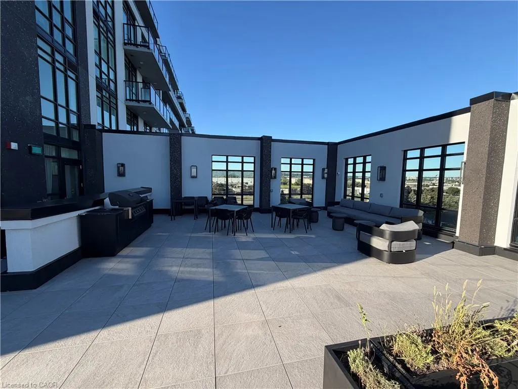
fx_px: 209
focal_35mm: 14
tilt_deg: -4.0
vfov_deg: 85.7
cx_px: 259
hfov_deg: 102.1
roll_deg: -1.0
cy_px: 194
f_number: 2.2
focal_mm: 2.22
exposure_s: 1/631
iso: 40
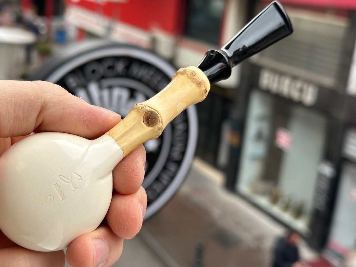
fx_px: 576
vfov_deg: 26.1
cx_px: 150
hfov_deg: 34.3
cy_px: 125
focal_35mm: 56
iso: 64
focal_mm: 6.86
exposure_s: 1/659
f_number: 1.78
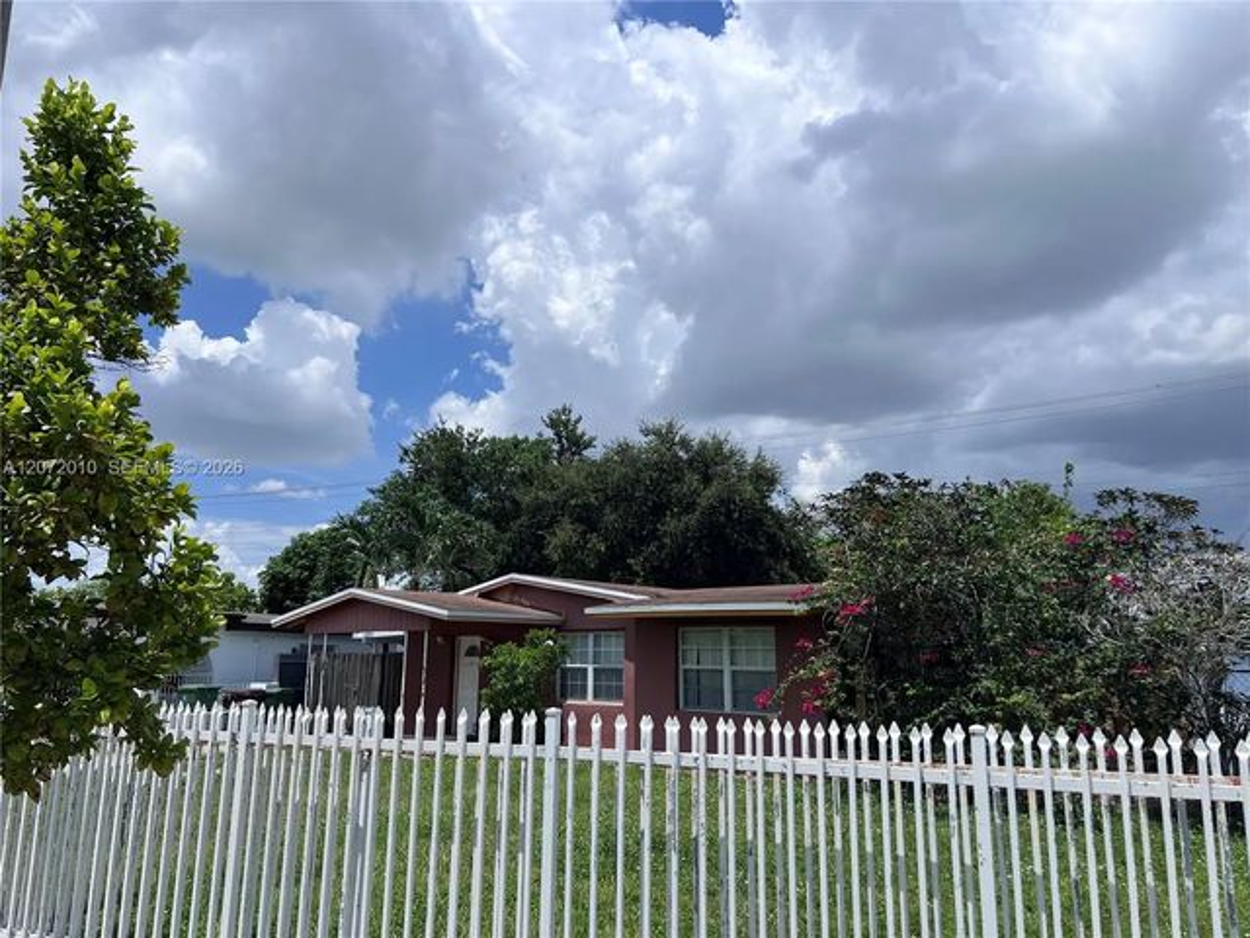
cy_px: 469
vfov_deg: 53.1
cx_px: 625
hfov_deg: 67.3
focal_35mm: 26
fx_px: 939
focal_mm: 5.7
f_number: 1.5
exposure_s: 1/8696
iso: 50
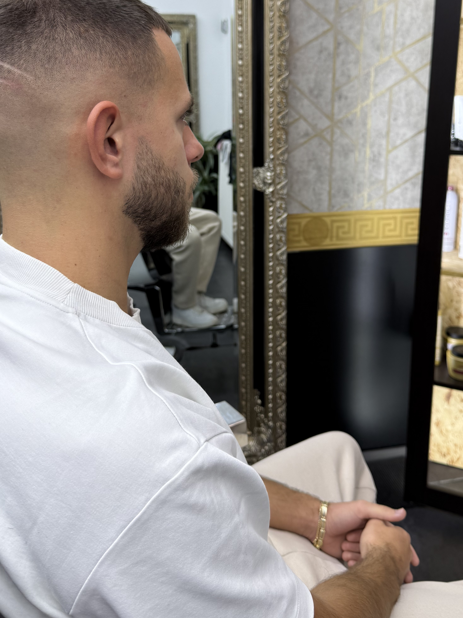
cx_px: 263
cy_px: 222
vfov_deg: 51.9
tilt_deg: -11.6
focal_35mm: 35
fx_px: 624
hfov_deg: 40.6
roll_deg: -0.9
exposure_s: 1/100
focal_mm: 6.76
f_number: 1.78
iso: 64
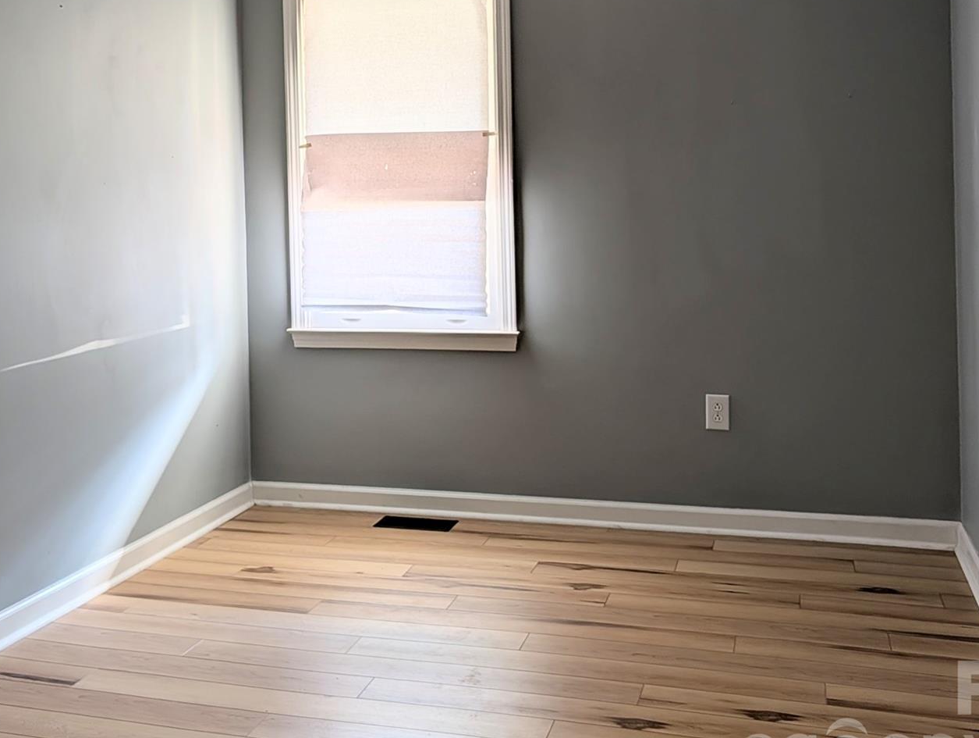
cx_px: 410
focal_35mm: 39
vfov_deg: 36.3
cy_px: 214
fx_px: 1105
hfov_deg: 47.6
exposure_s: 1/171
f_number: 1.68
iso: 23
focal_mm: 6.9
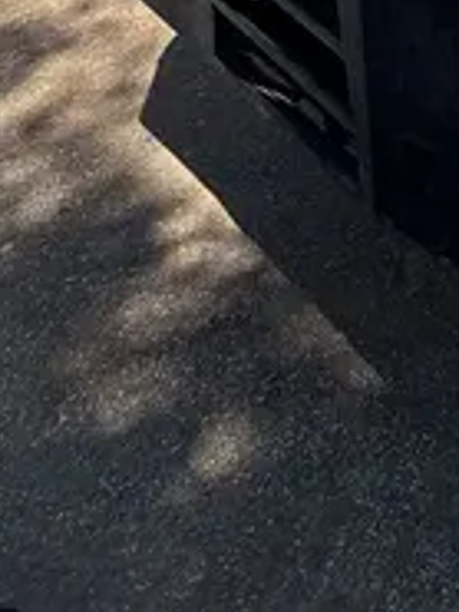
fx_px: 1819
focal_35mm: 103
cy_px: -471
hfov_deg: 13.1
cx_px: 816
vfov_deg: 16.2
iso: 50
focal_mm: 5.96
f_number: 1.6
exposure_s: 1/3831
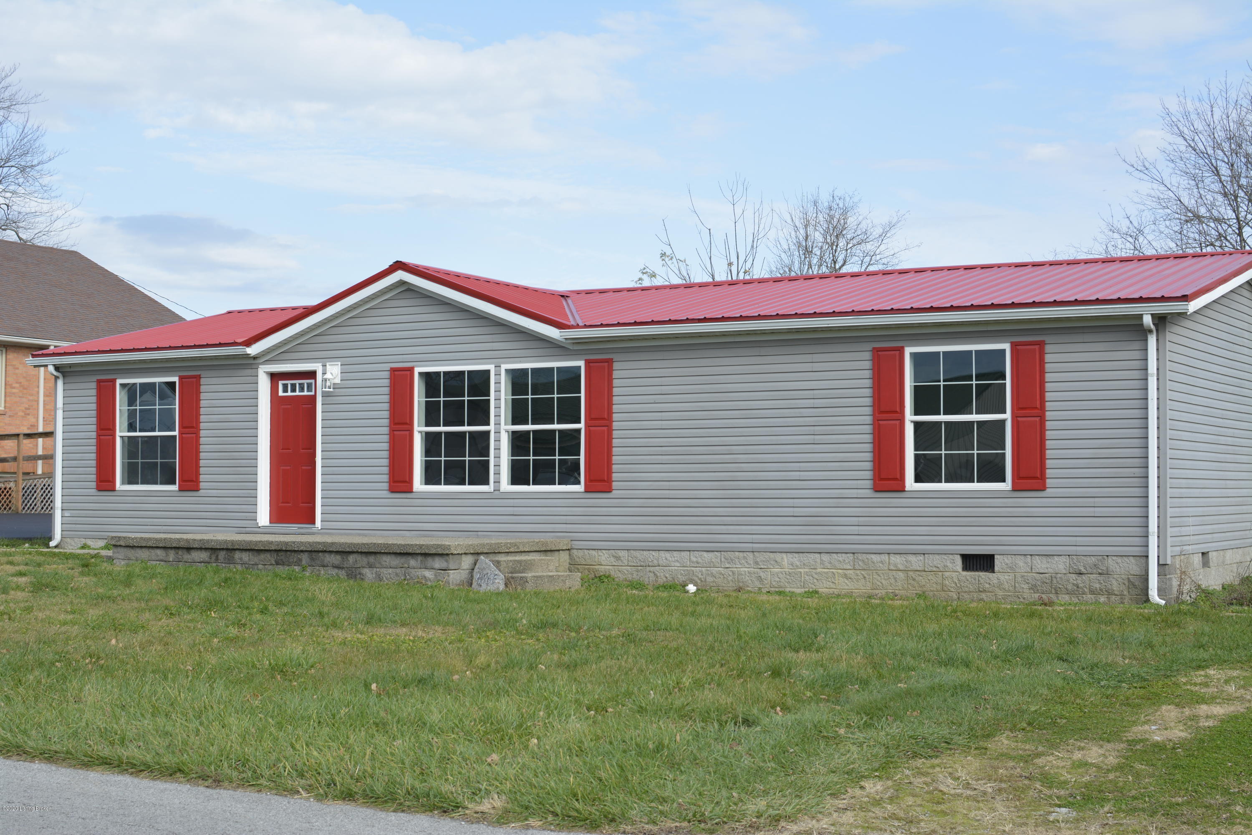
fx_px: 1826
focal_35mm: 52
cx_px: 626
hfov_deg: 37.9
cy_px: 418
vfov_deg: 25.8
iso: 180
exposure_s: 1/250
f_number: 8
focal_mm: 35
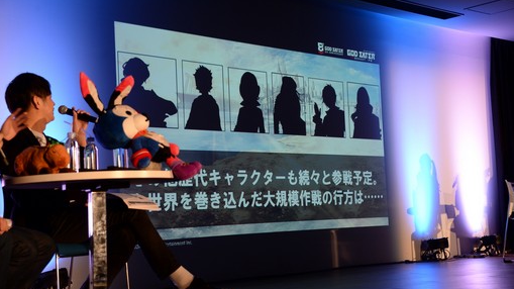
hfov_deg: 35.5
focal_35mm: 59
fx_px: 804
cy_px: 137
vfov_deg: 20.4
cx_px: 258
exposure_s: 1/60
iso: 640
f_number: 5
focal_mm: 56
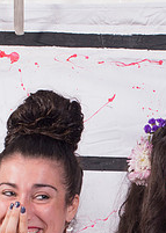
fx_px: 1185
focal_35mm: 179
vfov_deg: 11.2
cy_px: 226
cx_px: 149
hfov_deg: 8.0
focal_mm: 50
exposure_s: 1/125
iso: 640
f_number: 9
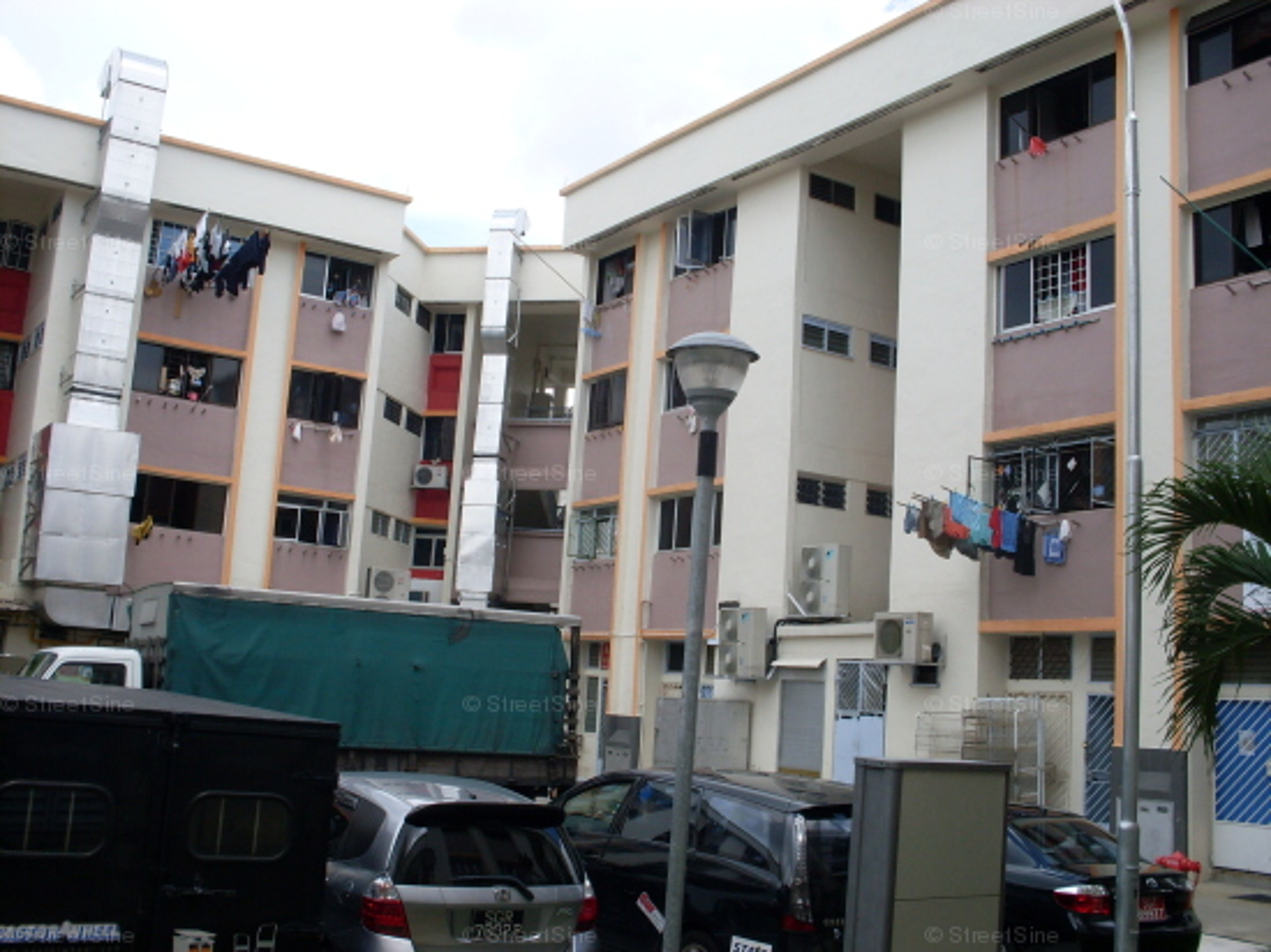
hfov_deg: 49.0
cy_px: 476
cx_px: 636
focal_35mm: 38
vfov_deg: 37.7
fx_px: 1395
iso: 80
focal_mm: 6.3
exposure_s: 1/125
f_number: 8.4
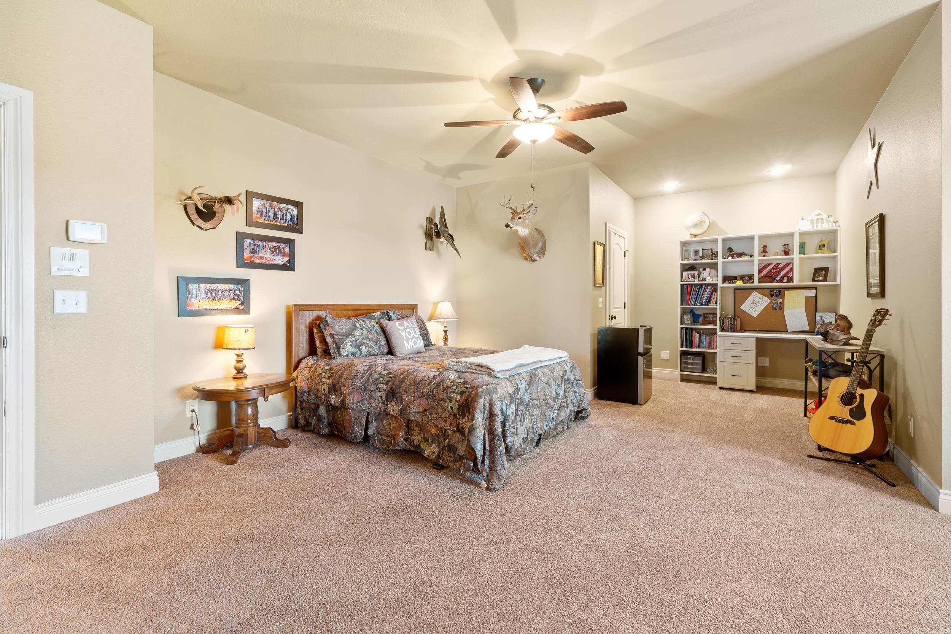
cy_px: 317
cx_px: 476
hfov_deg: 100.4
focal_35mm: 15
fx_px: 396
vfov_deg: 77.3
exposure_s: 3.2
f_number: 9
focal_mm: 10
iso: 200
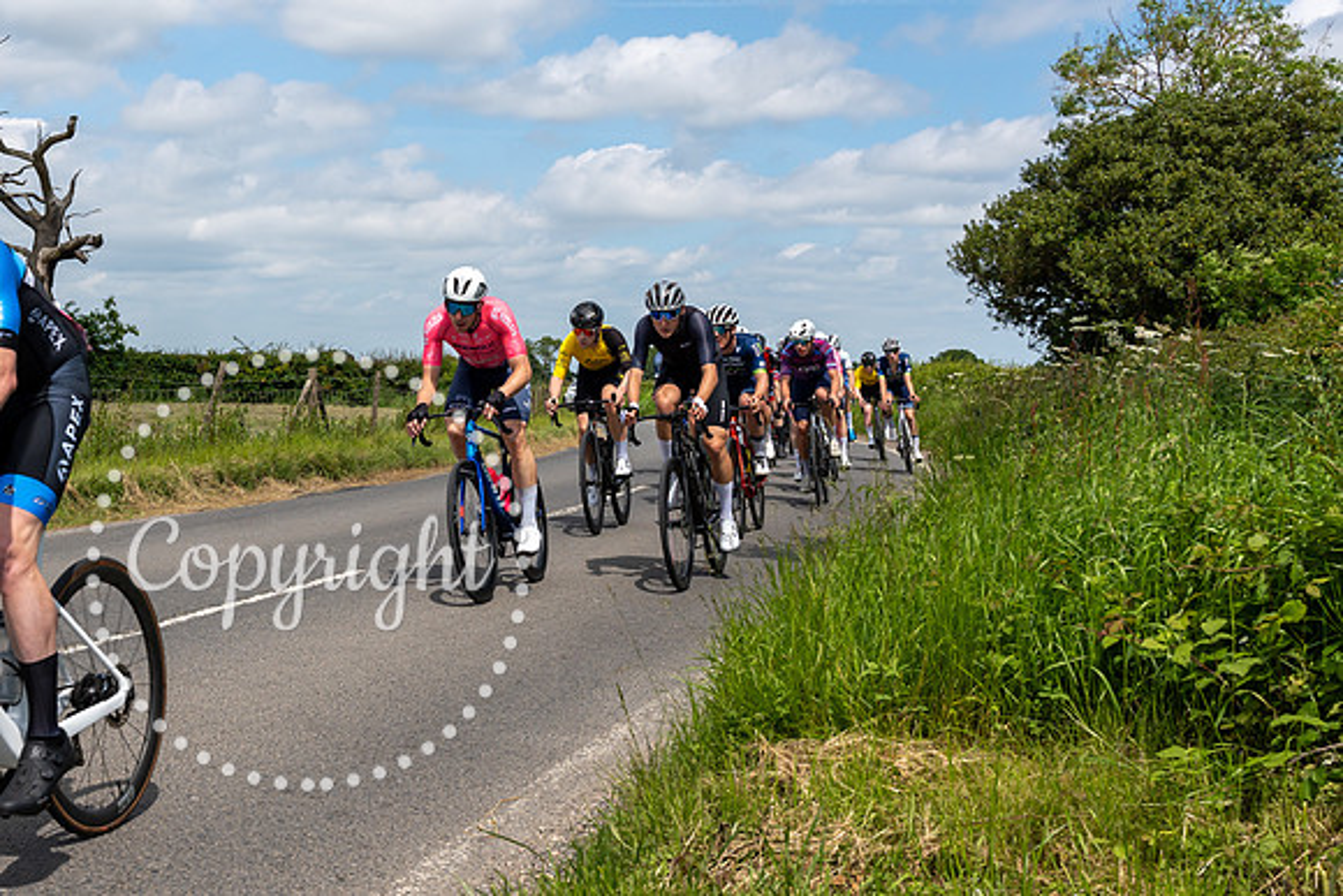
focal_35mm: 53
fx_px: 1971
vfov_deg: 25.6
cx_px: 341
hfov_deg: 36.8
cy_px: 442
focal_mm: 29
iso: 100
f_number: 6.3
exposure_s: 1/1250
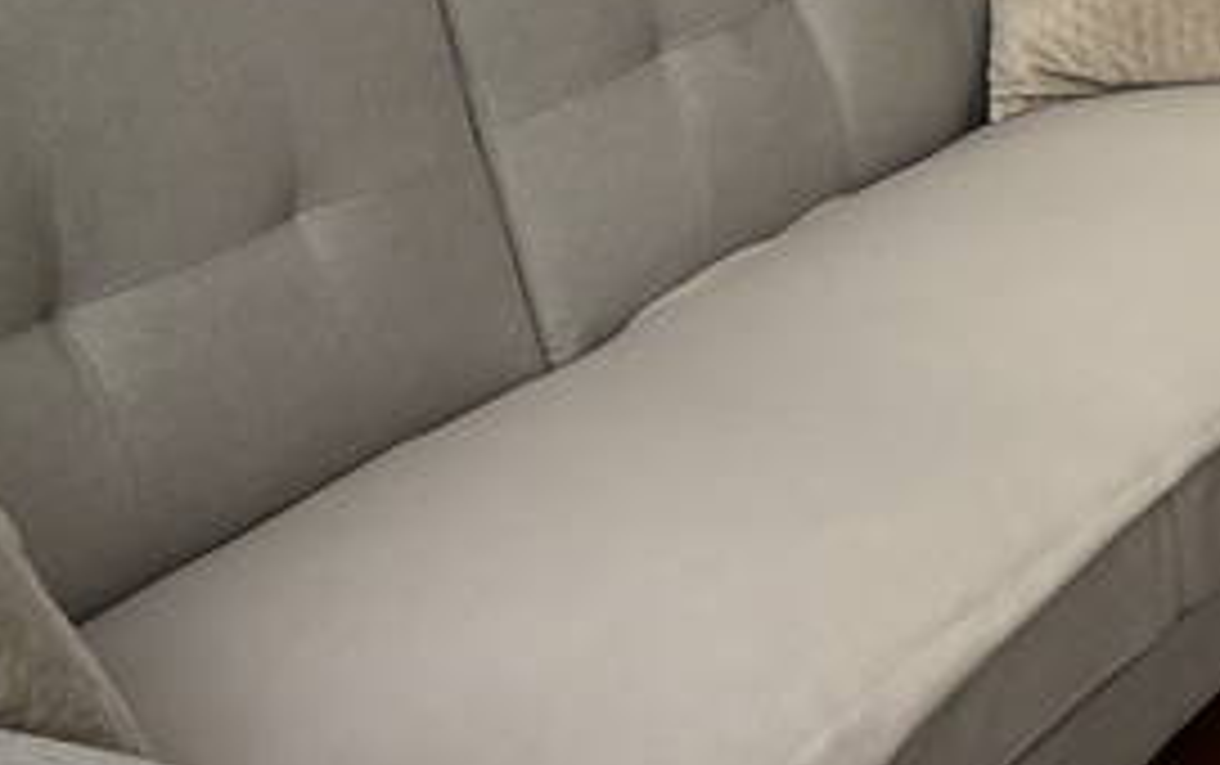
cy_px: -423
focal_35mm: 104
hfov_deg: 18.5
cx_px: 1616
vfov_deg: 12.0
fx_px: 3461
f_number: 1.6
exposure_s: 1/100
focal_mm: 5.96
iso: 125
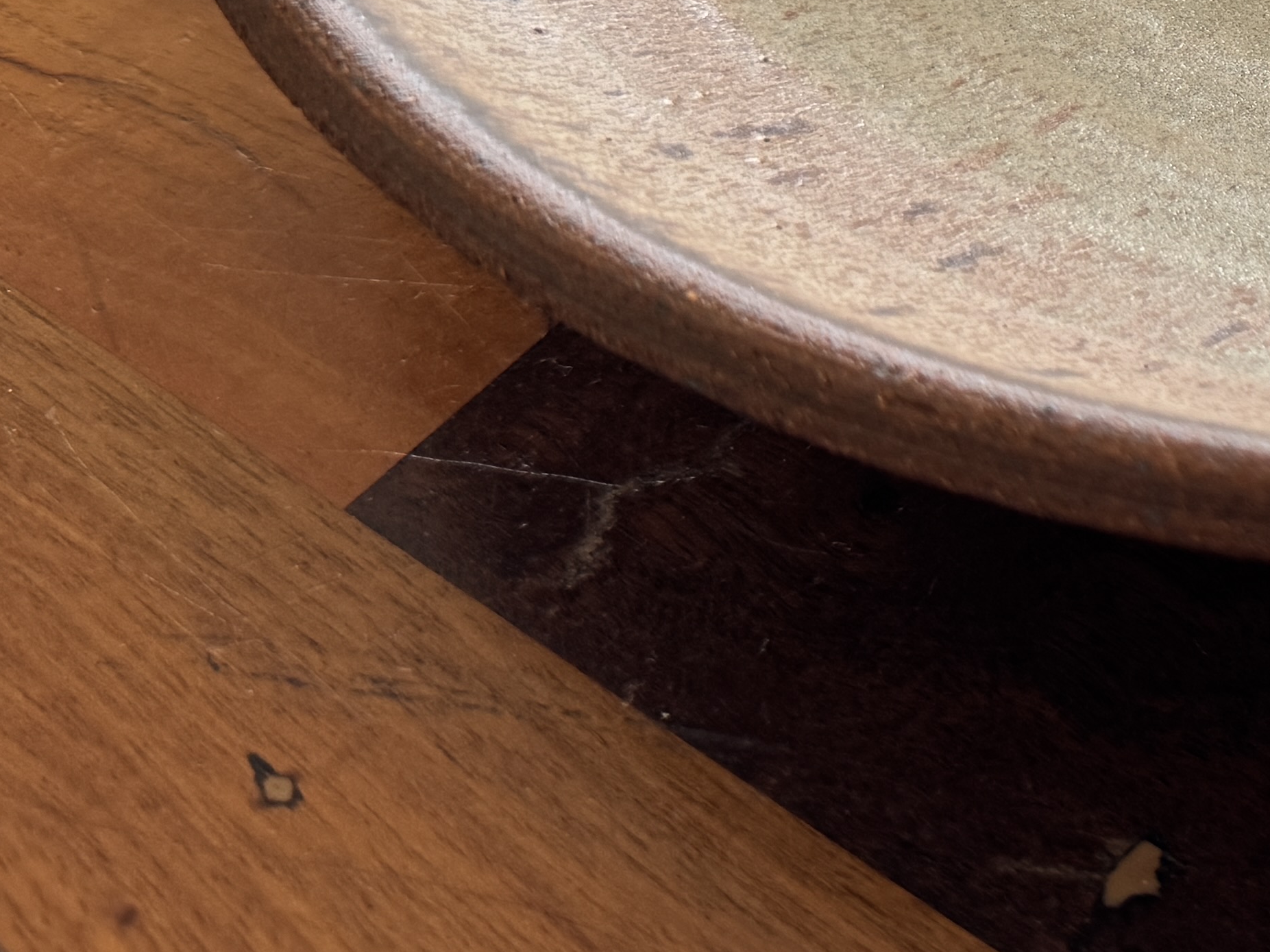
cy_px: -176
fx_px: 2714
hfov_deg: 23.1
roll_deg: +1.8
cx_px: 1692
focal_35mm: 74
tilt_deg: -41.9
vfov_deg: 18.9
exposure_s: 1/120
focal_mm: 6.76
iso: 160
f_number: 1.78
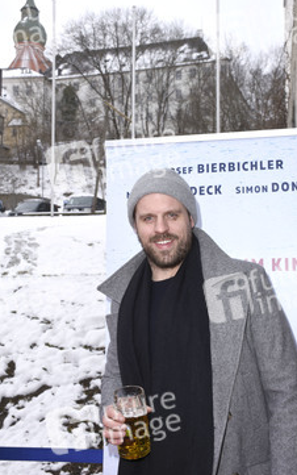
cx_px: 151
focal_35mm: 44
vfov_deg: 45.2
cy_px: 226
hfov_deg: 29.2
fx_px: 569
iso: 100
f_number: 6.3
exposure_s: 1/160
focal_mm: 26
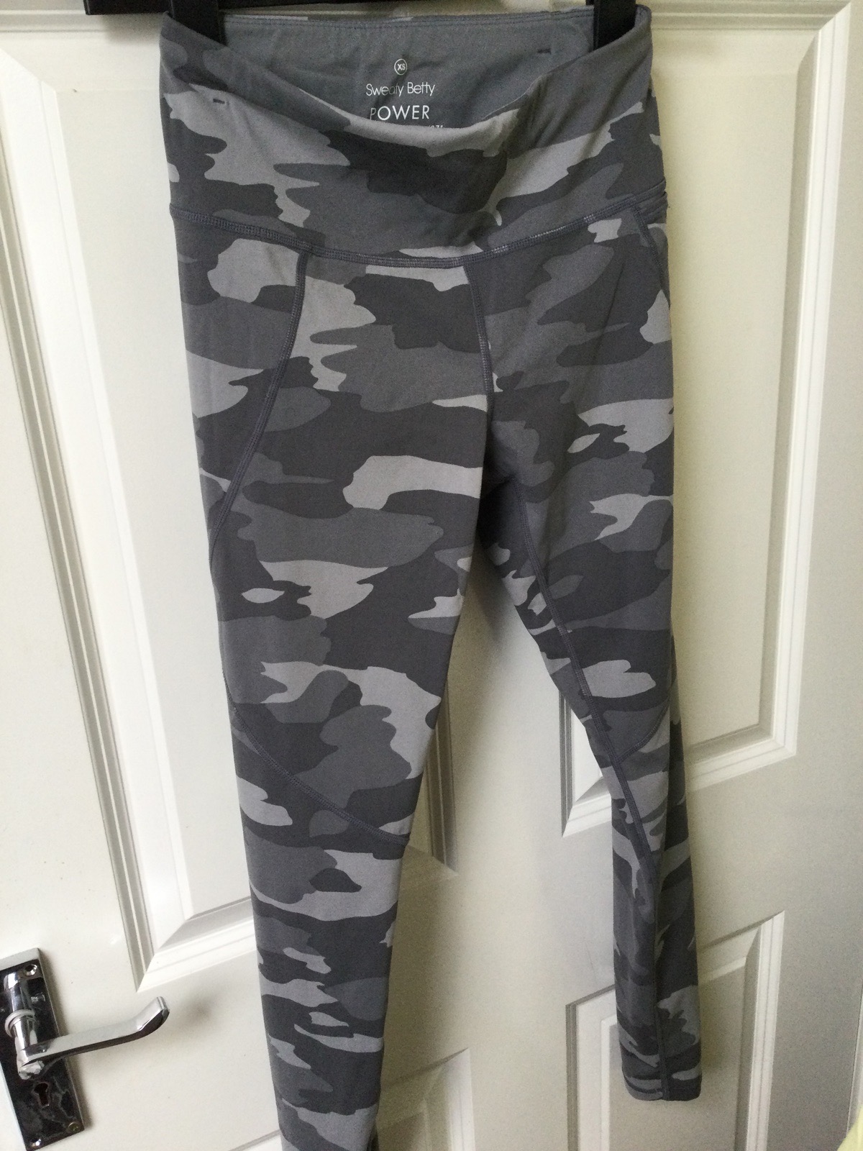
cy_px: 576
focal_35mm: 31
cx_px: 432
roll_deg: +1.8
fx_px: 1030
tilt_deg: -21.1
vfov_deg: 58.4
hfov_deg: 45.4
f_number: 2.4
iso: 64
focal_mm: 3.3
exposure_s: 1/33
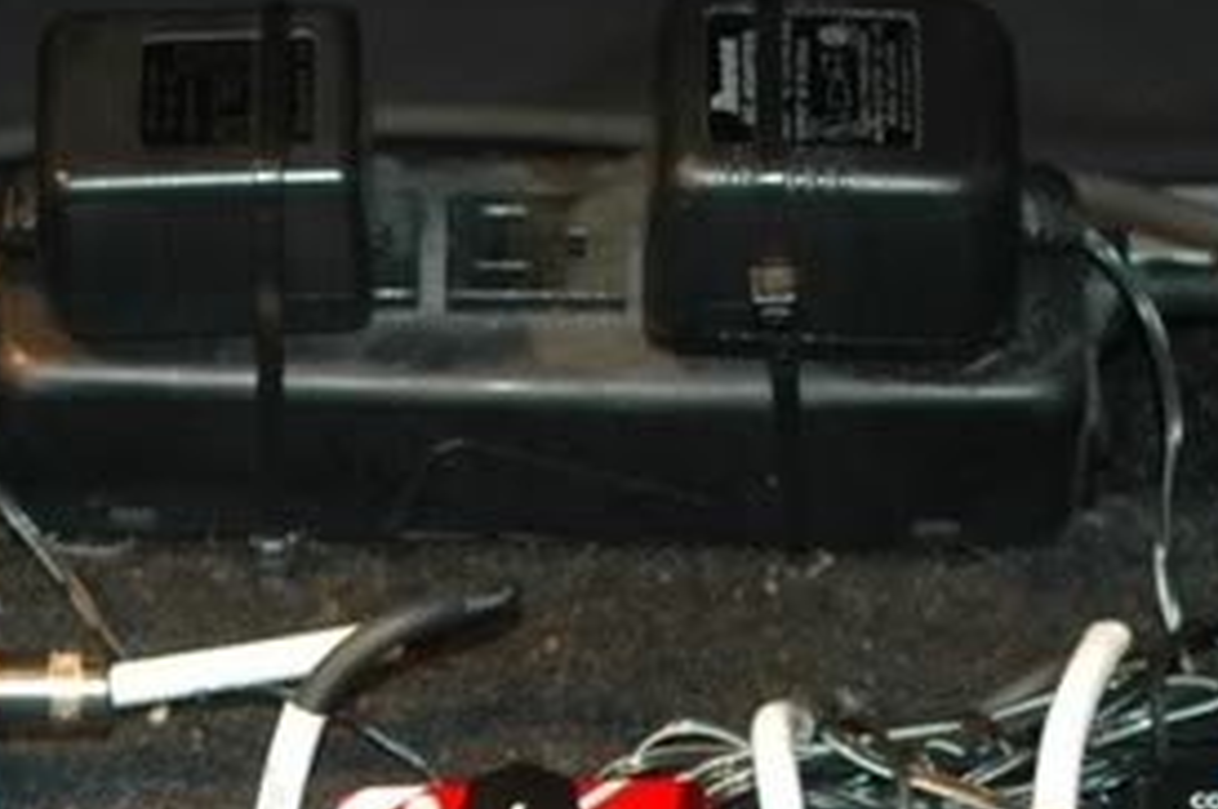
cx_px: 498
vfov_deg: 8.8
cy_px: 1120
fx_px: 5186
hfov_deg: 13.4
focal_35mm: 153
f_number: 3.5
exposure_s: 1/60
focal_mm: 35
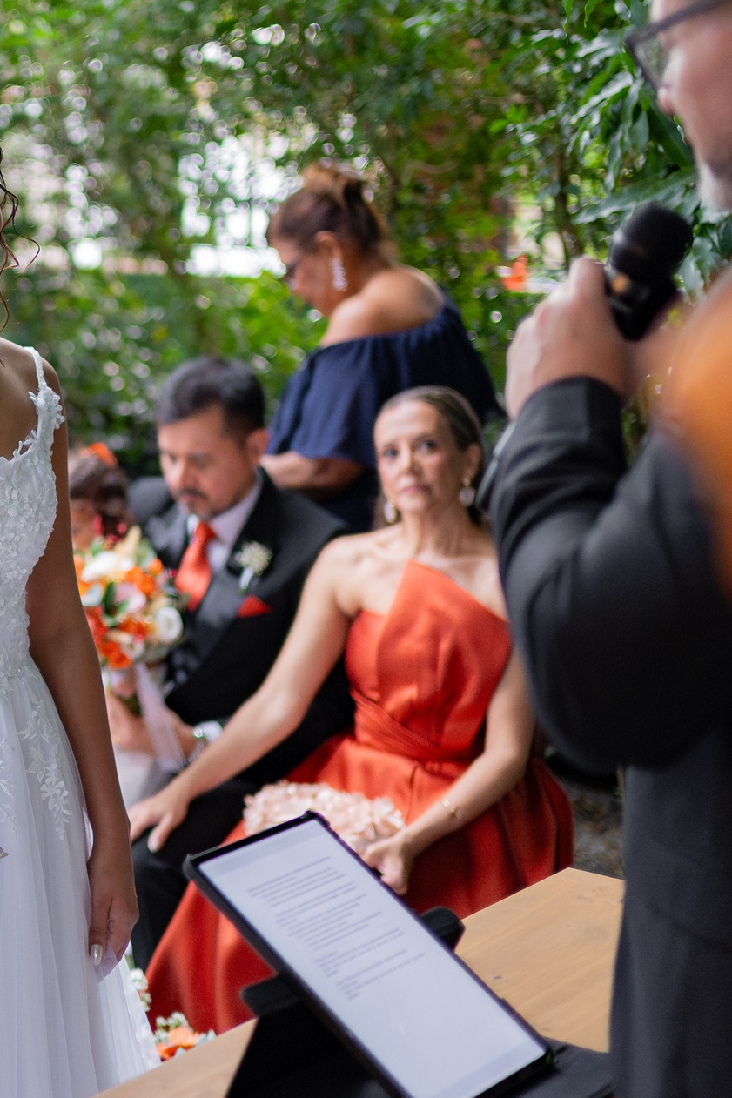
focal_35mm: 71
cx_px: -89
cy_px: 359
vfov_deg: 28.3
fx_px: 2166
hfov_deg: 18.4
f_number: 1.4
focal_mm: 35
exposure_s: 1/1000
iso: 2500
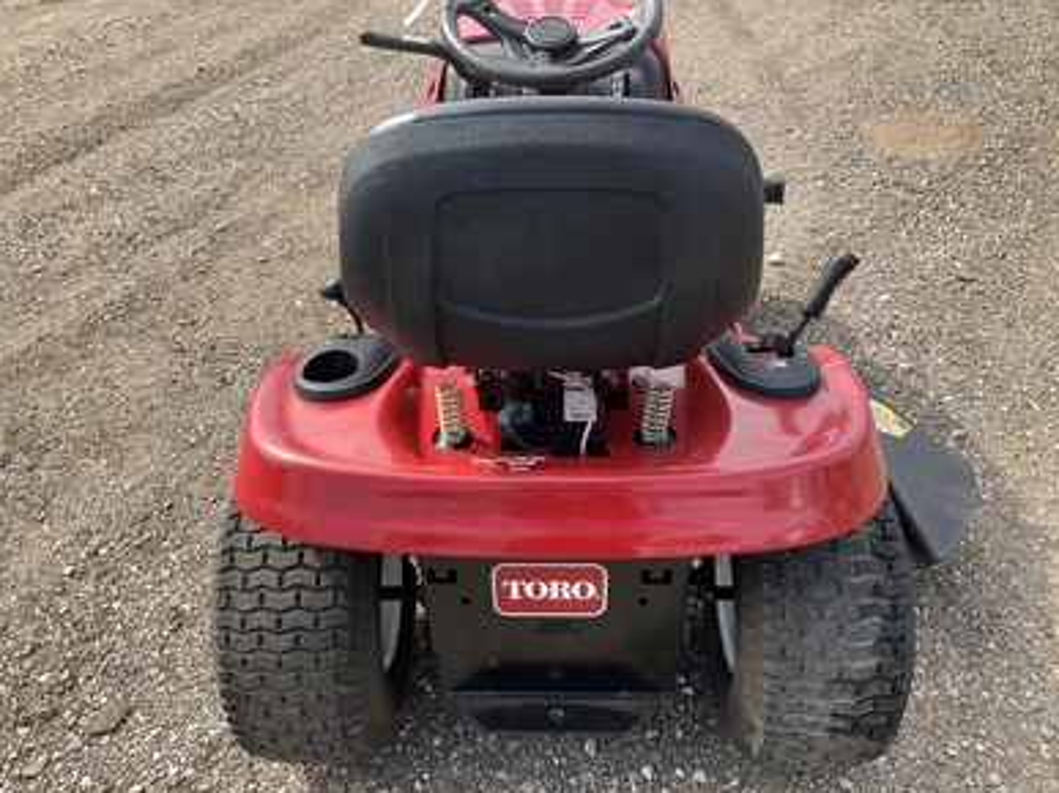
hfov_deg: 60.0
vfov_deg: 46.8
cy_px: 405
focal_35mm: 30
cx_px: 523
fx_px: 917
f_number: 1.8
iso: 25
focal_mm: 3
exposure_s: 1/545
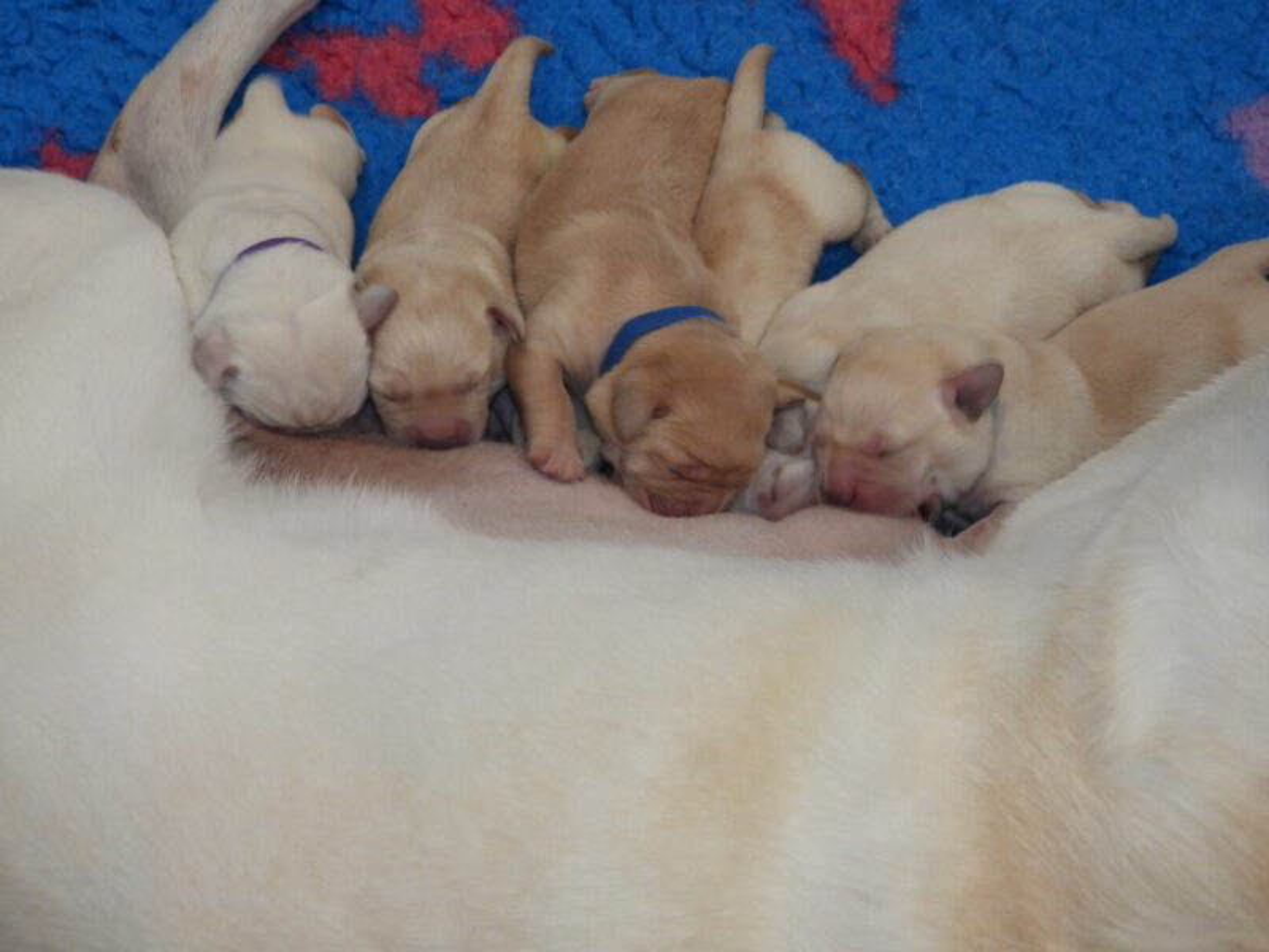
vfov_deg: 26.6
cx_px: 634
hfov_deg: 34.9
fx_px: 2016
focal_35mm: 55
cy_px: 476
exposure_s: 1/30
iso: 200
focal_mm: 9.8
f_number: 3.5
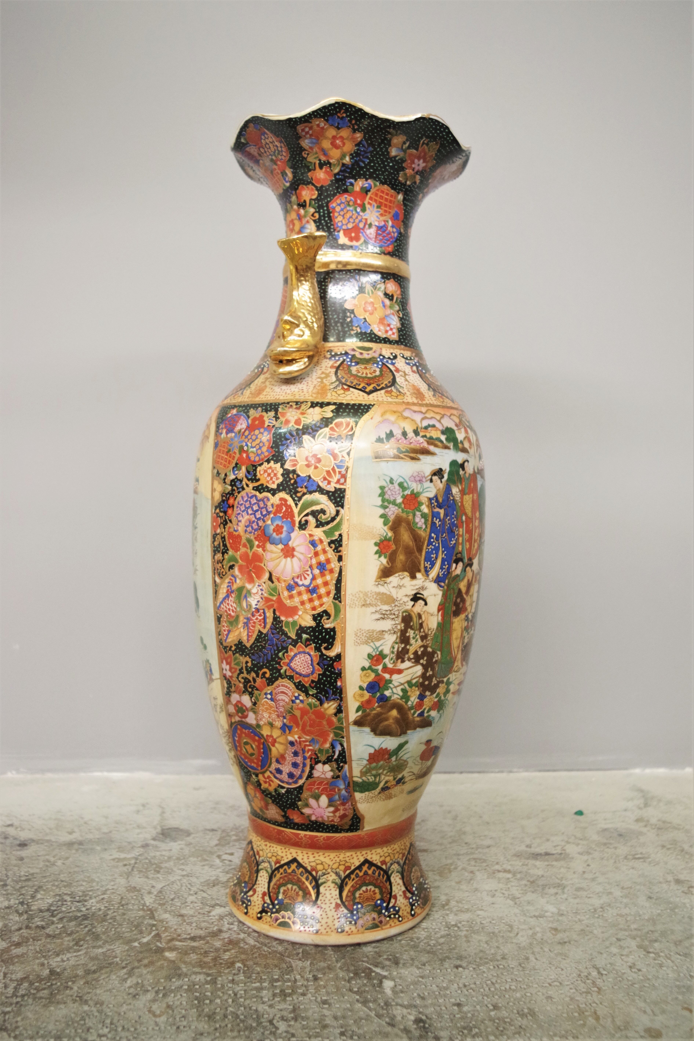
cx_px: 347
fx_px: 867
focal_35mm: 30
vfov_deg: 61.9
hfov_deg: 43.6
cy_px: 520
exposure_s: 1/60
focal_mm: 20
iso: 1600
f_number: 4
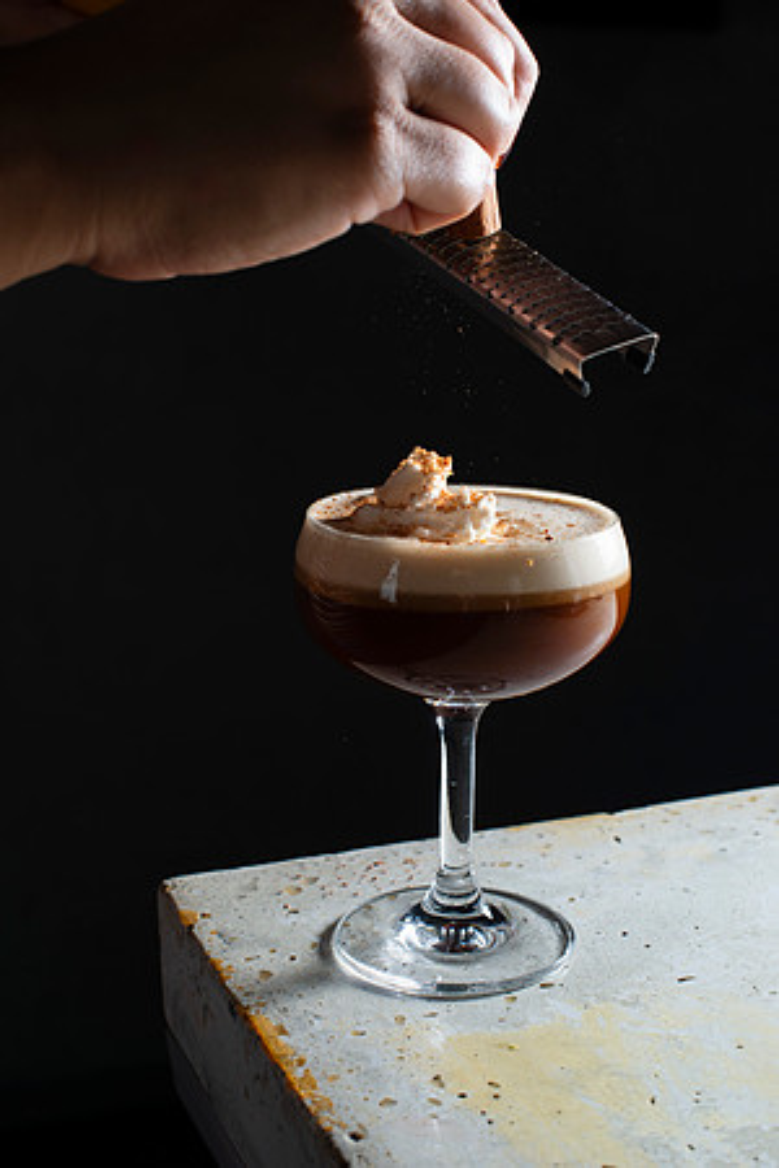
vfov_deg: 39.6
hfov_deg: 27.0
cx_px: 390
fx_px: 1623
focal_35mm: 50
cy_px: 584
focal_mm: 50
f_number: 8
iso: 200
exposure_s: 1/200
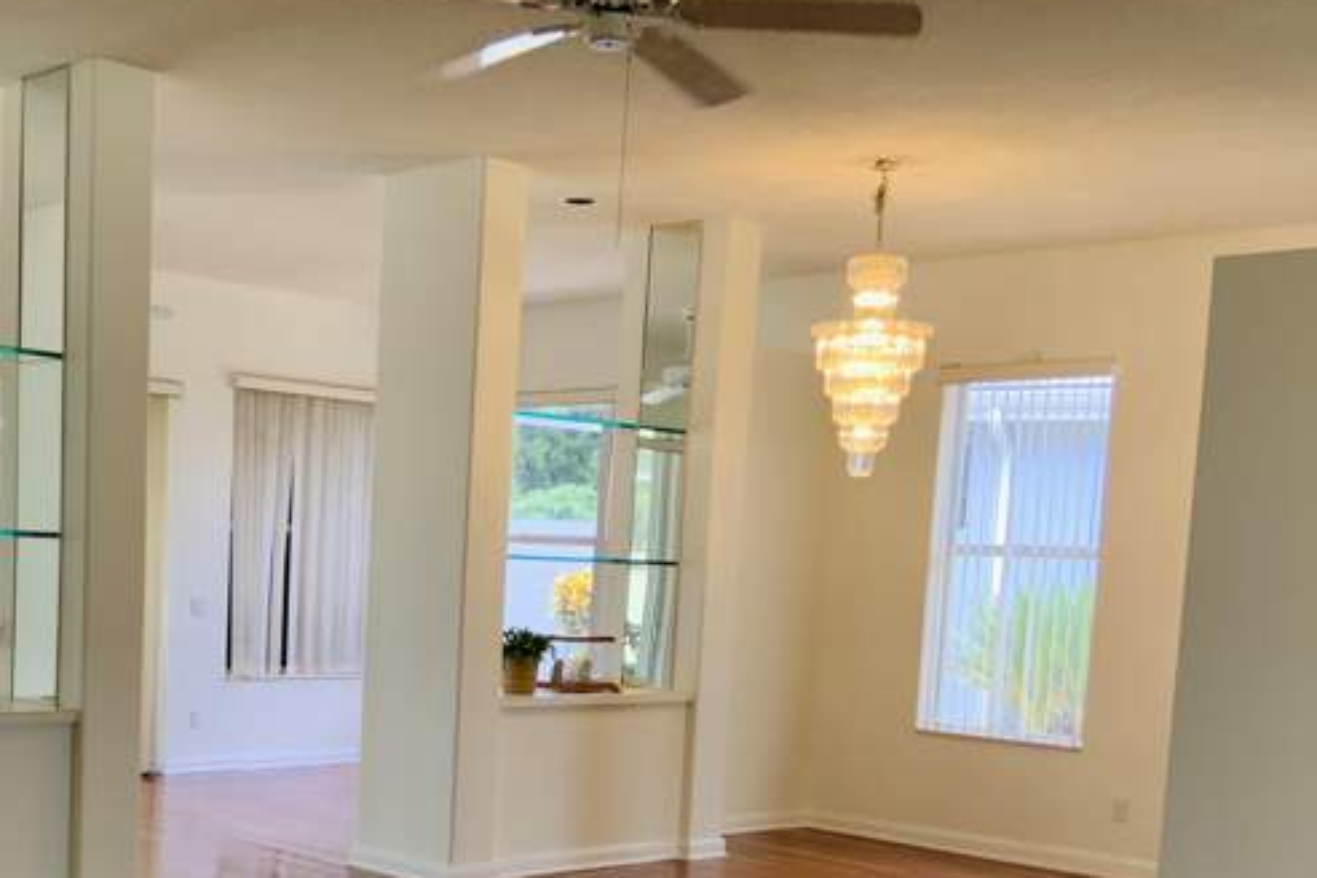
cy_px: 766
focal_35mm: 49
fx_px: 1792
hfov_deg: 39.6
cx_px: 383
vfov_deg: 26.7
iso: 50
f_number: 1.8
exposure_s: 1/60
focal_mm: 3
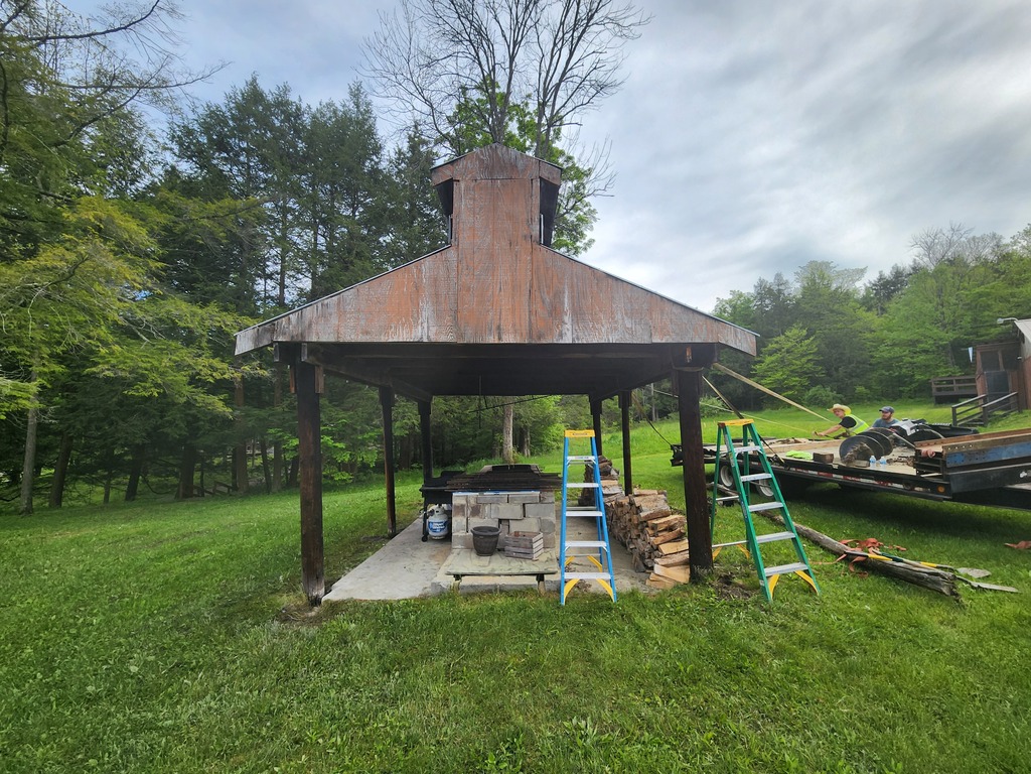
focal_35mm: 13
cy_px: 387
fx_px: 387
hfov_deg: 106.2
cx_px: 516
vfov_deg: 89.9
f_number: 2.2
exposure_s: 1/1013
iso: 50
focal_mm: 2.2
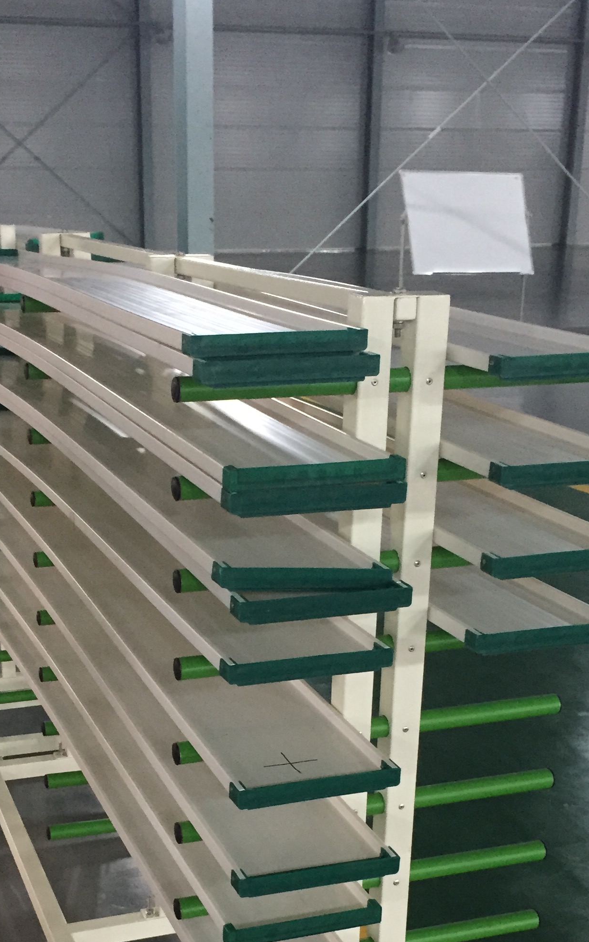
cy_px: 696
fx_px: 1309
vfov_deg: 38.6
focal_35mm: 51
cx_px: 221
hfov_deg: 25.3
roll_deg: +0.7
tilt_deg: -21.1
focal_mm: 4.15
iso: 250
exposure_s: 1/24
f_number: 2.2
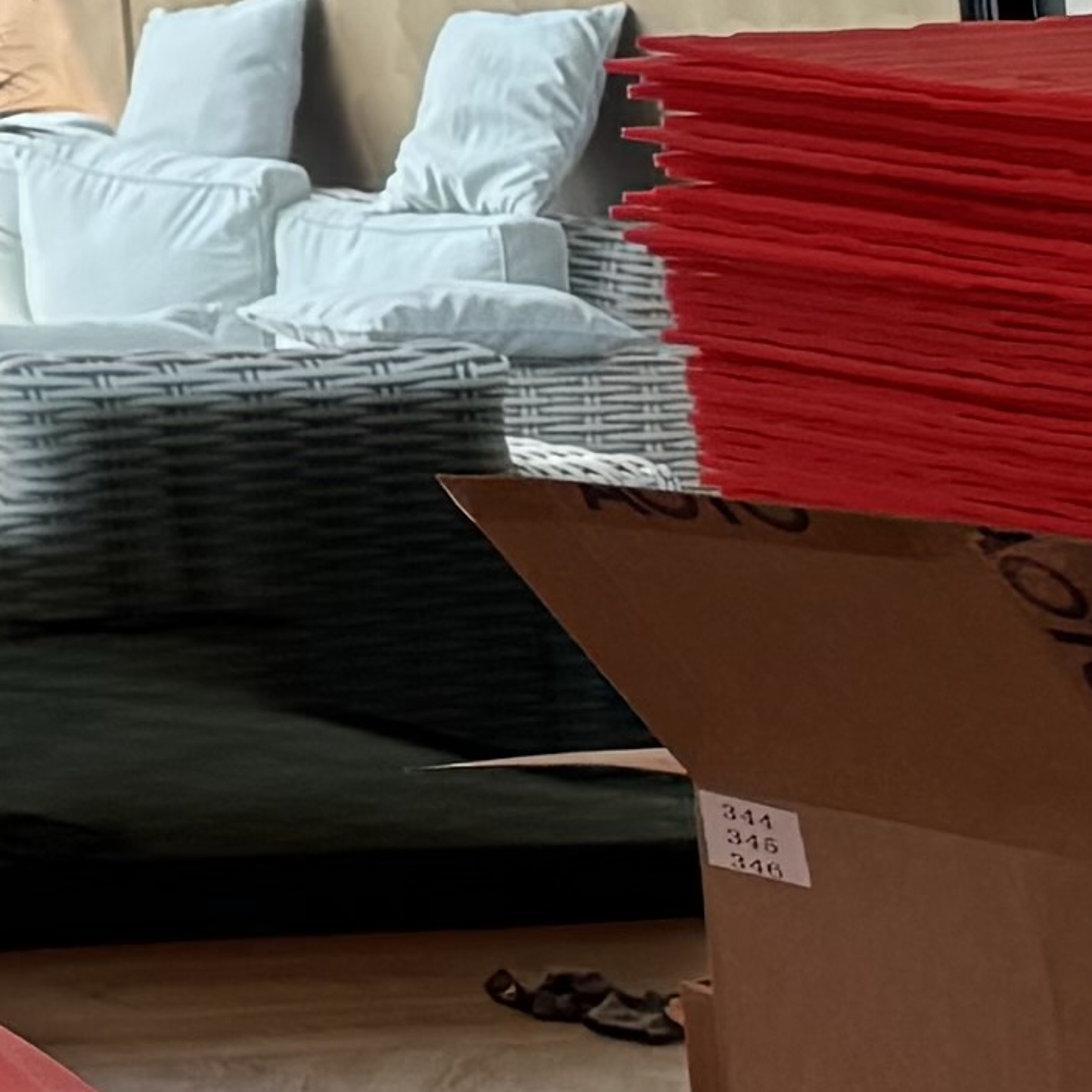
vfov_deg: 9.4
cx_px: -3206
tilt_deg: +8.1
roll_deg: +0.7
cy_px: -1193
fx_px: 6139
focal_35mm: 172
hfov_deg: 7.4
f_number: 1.78
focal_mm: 6.76
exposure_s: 1/152
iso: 64
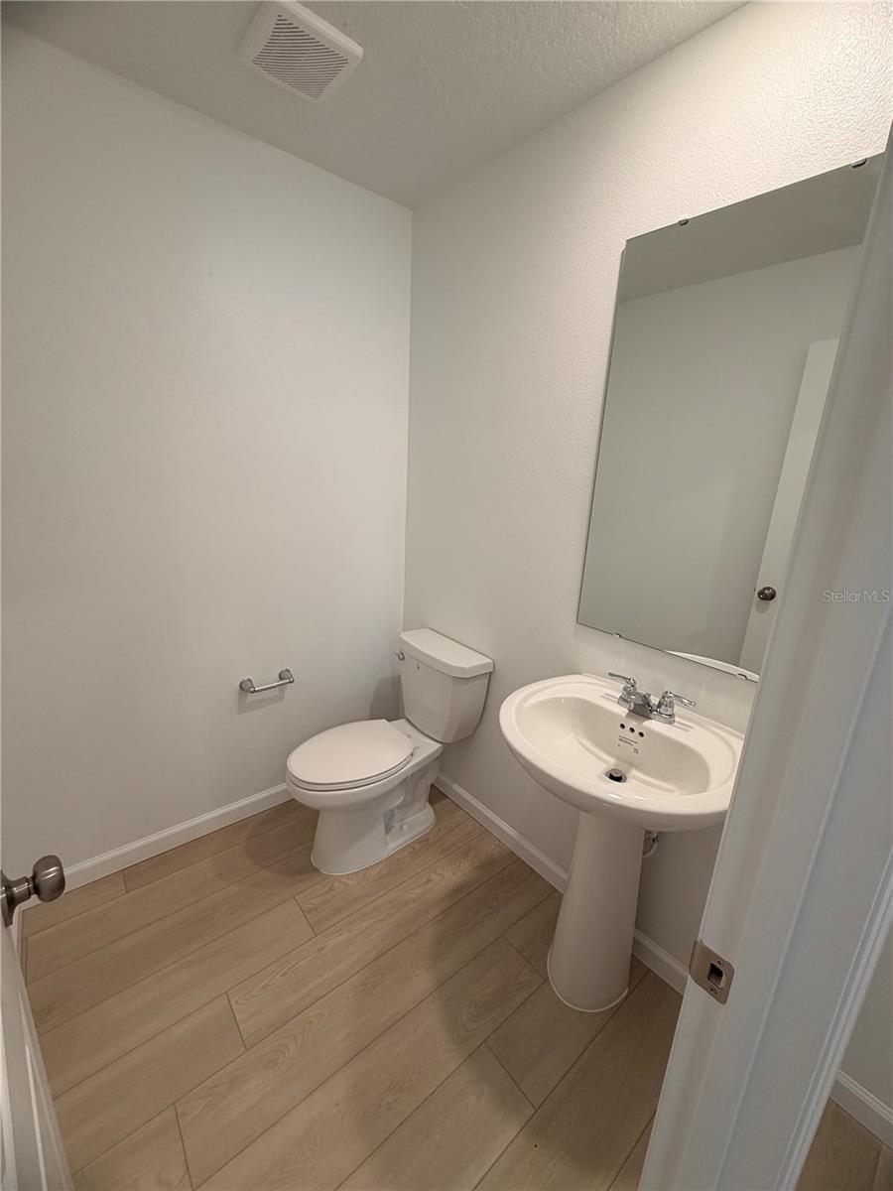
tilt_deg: -14.6
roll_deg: -2.7
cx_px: 446
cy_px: 596
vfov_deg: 102.1
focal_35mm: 14
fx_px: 482
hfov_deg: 85.7
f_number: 2.2
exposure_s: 1/120
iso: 200
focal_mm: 2.22
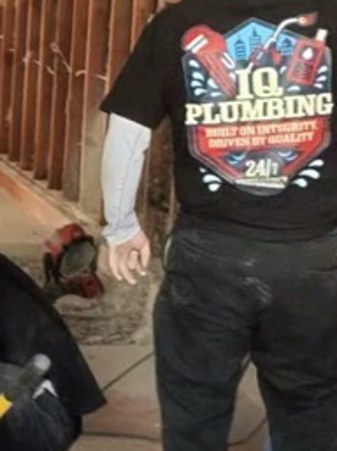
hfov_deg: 15.9
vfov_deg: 24.1
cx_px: -238
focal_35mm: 81
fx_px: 1054
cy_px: 167
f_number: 2.2
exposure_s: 1/120
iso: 187
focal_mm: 2.24
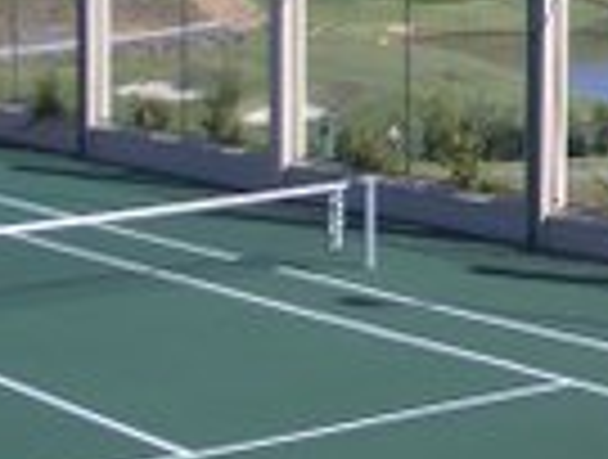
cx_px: 676
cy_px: 27
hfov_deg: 15.4
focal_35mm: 124
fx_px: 2184
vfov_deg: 11.9
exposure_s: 1/500
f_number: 4.3
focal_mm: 5.8
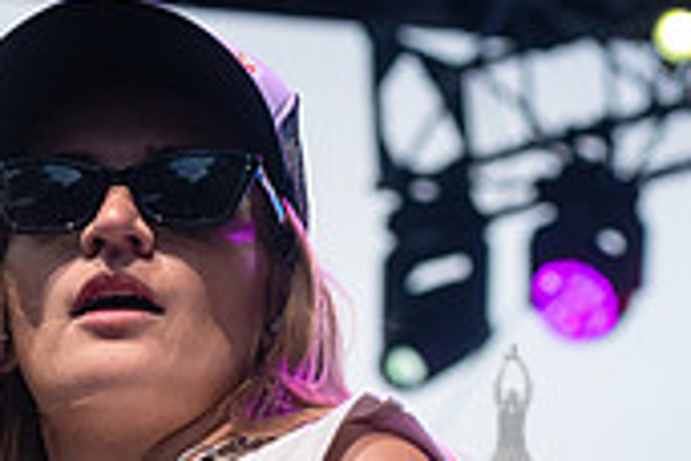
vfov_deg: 4.7
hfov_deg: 7.0
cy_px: 609
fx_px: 5604
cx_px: -12
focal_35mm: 292
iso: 1000
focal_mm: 86
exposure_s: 1/250
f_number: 5.6
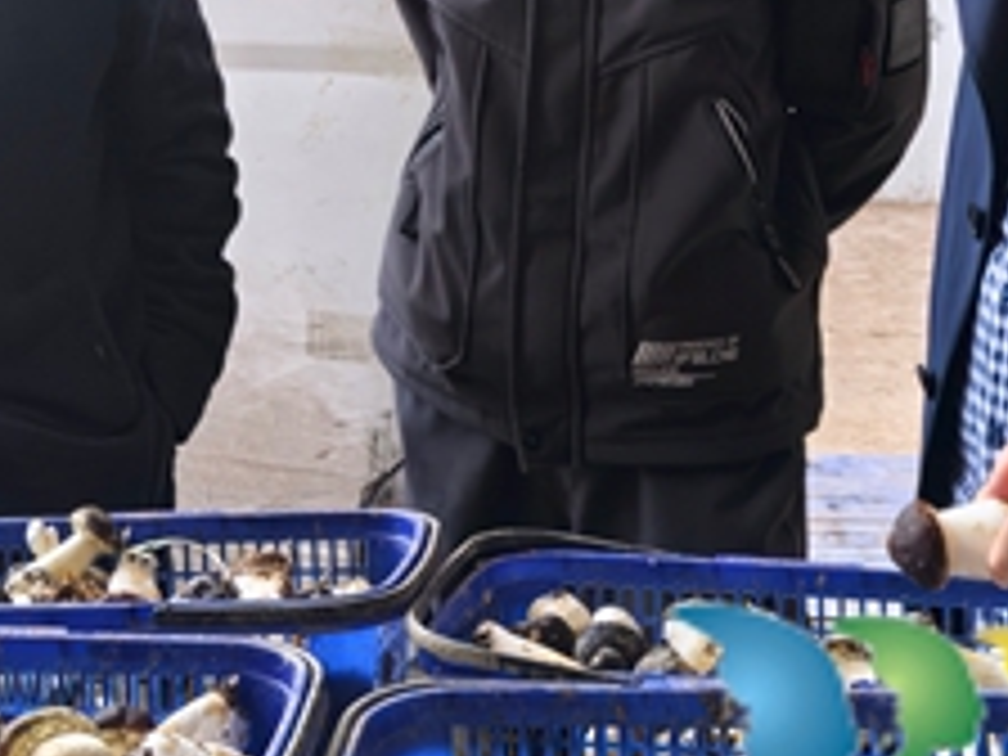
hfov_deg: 25.1
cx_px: 274
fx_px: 2242
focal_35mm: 77
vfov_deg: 18.6
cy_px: -22
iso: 50
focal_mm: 5.52
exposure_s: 1/188
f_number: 1.9
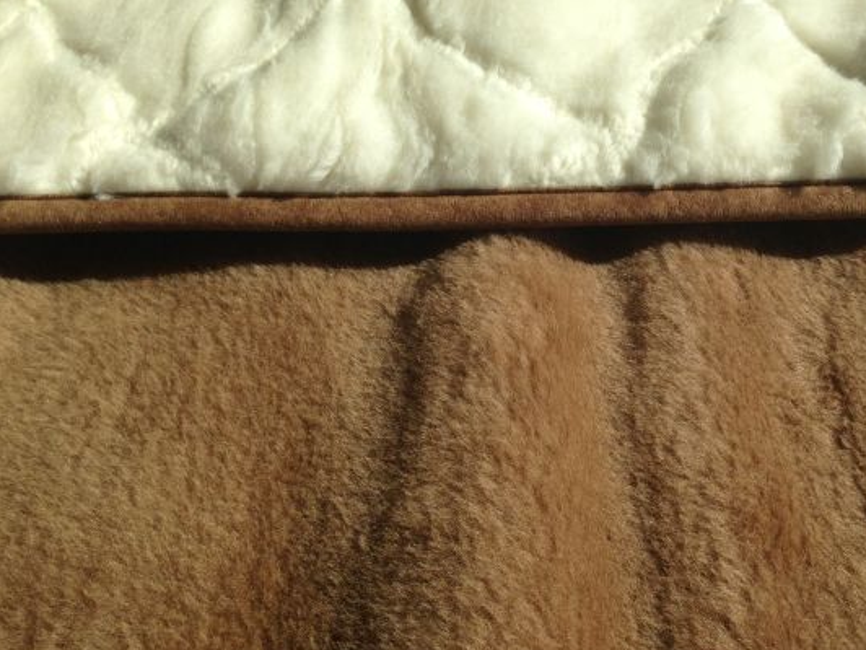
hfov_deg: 42.6
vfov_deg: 32.7
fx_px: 1101
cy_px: 238
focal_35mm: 44
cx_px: 548
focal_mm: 4.13
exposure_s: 1/1938
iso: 50
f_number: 2.4
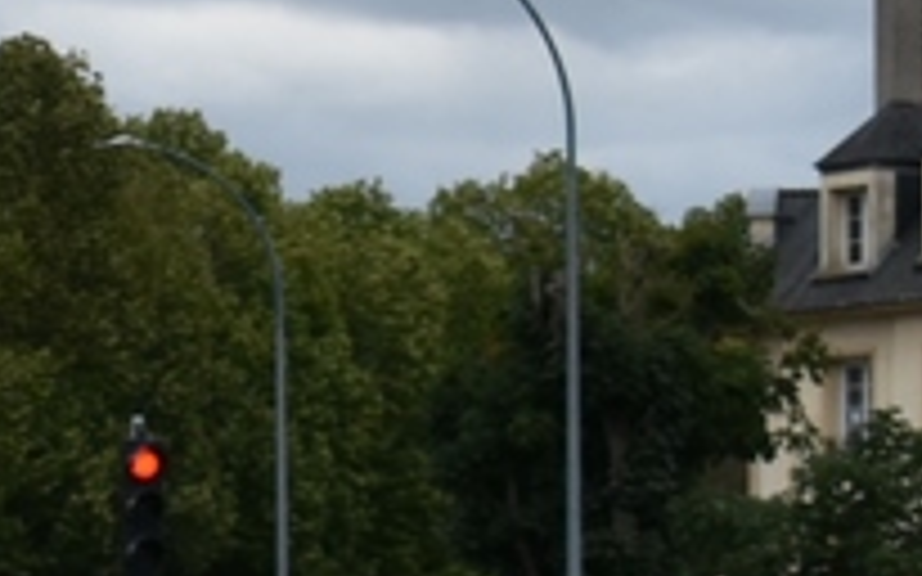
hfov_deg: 7.8
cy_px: 610
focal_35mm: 267
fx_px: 6707
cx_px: -4
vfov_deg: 4.9
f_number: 8
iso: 200
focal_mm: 28
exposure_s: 1/500
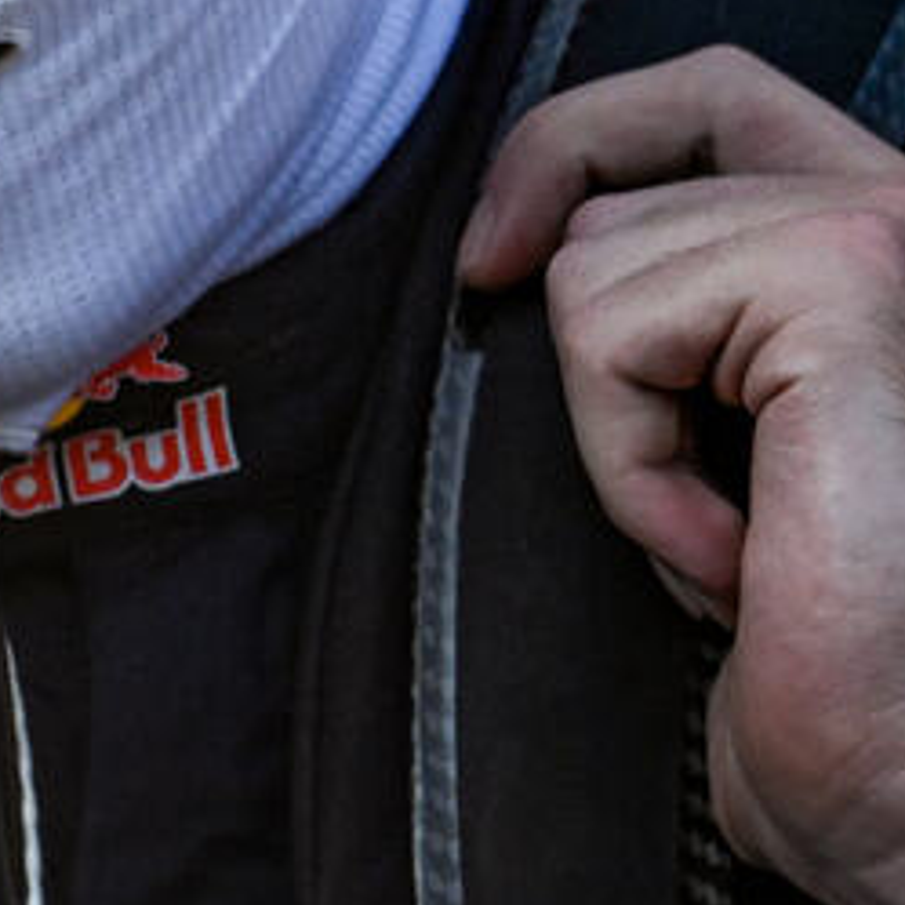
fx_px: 48361
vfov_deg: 1.1
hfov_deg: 1.1
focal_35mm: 1635
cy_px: -160
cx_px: -1076
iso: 1250
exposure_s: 1/3200
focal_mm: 400
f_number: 4.5
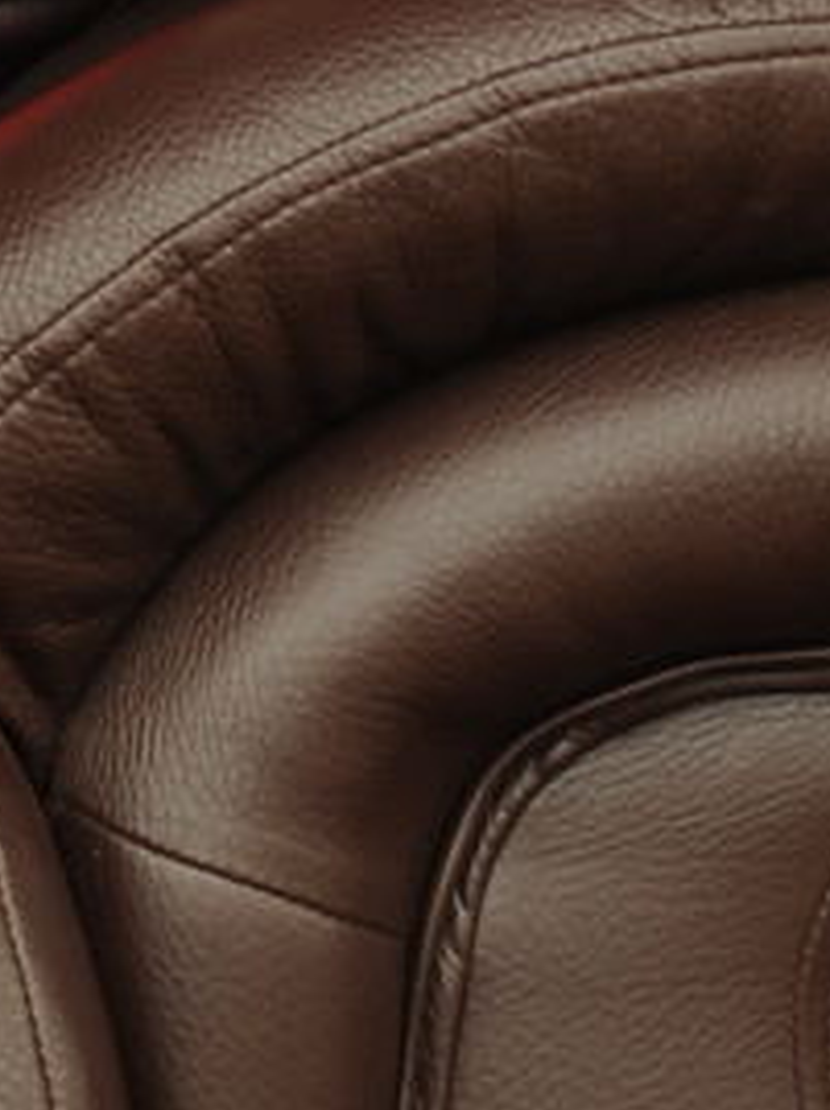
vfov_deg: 2.9
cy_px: -74
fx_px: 22016
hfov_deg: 2.1
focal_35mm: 687
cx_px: -1171
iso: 400
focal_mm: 120
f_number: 7.1
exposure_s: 1/125
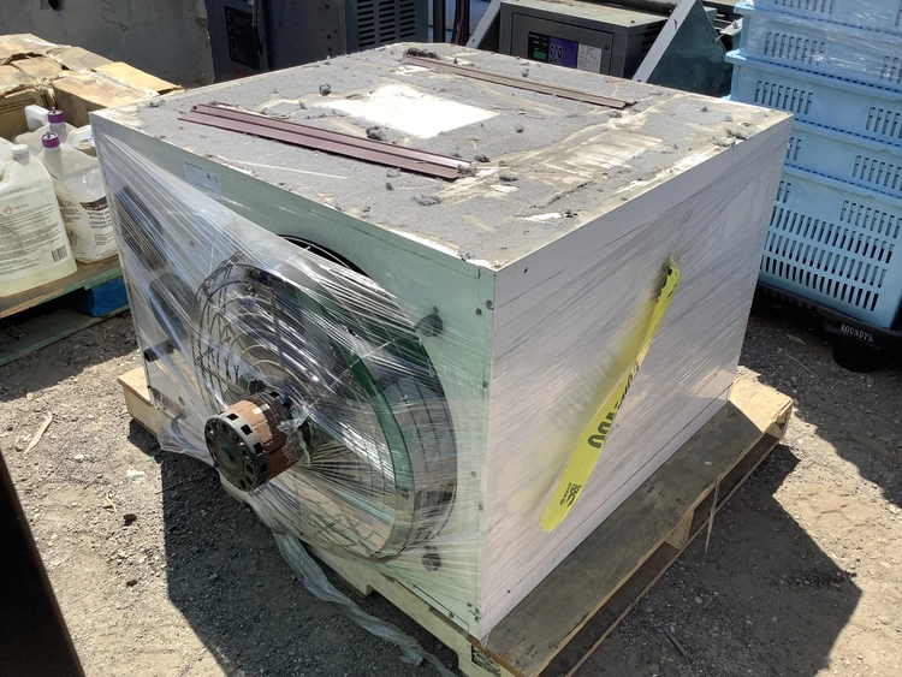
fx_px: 808
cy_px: 338
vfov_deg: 45.5
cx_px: 451
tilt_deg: -31.1
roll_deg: -0.8
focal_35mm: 31
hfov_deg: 58.3
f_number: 2.4
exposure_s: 1/1031
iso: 25
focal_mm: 3.3
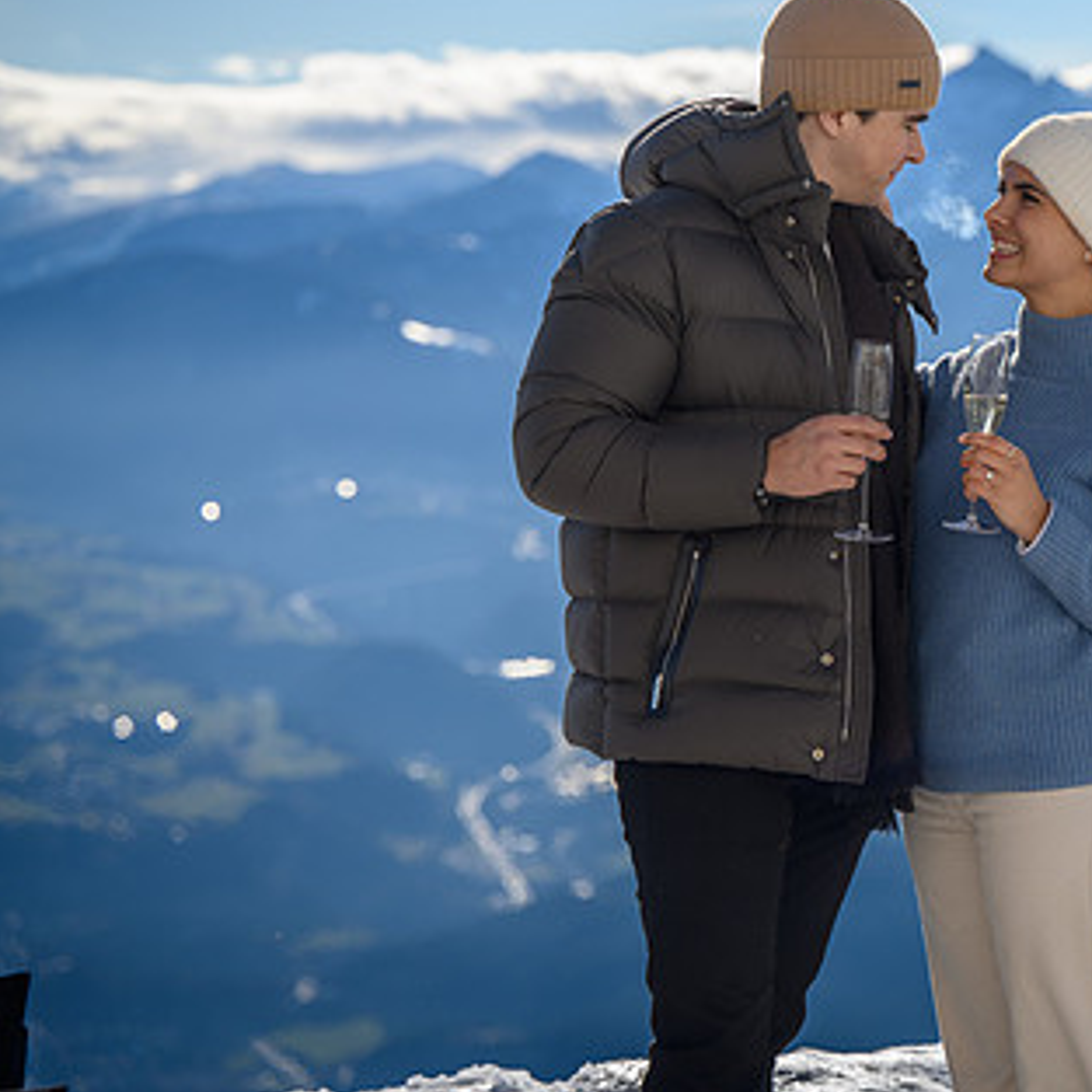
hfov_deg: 14.6
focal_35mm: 118
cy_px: 426
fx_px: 4211
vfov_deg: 14.8
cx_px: 952
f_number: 3.5
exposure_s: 1/2000
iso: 100
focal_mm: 75
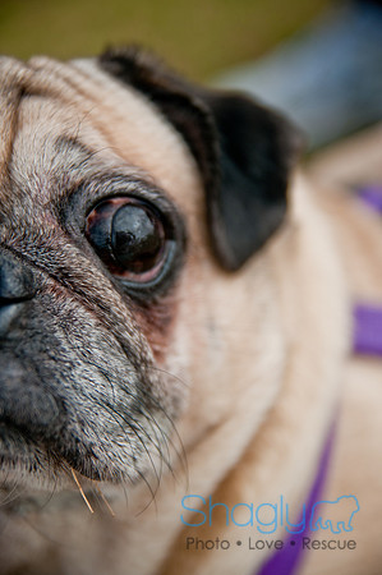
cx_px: 191
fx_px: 1196
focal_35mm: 75
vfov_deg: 27.0
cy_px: 288
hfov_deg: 18.1
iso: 200
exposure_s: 1/1600
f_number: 2.8
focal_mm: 50
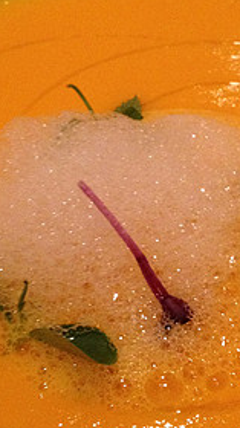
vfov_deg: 26.9
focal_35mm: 79
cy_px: 220
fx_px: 896
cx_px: 158
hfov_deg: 15.2
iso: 400
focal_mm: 4.28
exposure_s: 1/20
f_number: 2.4
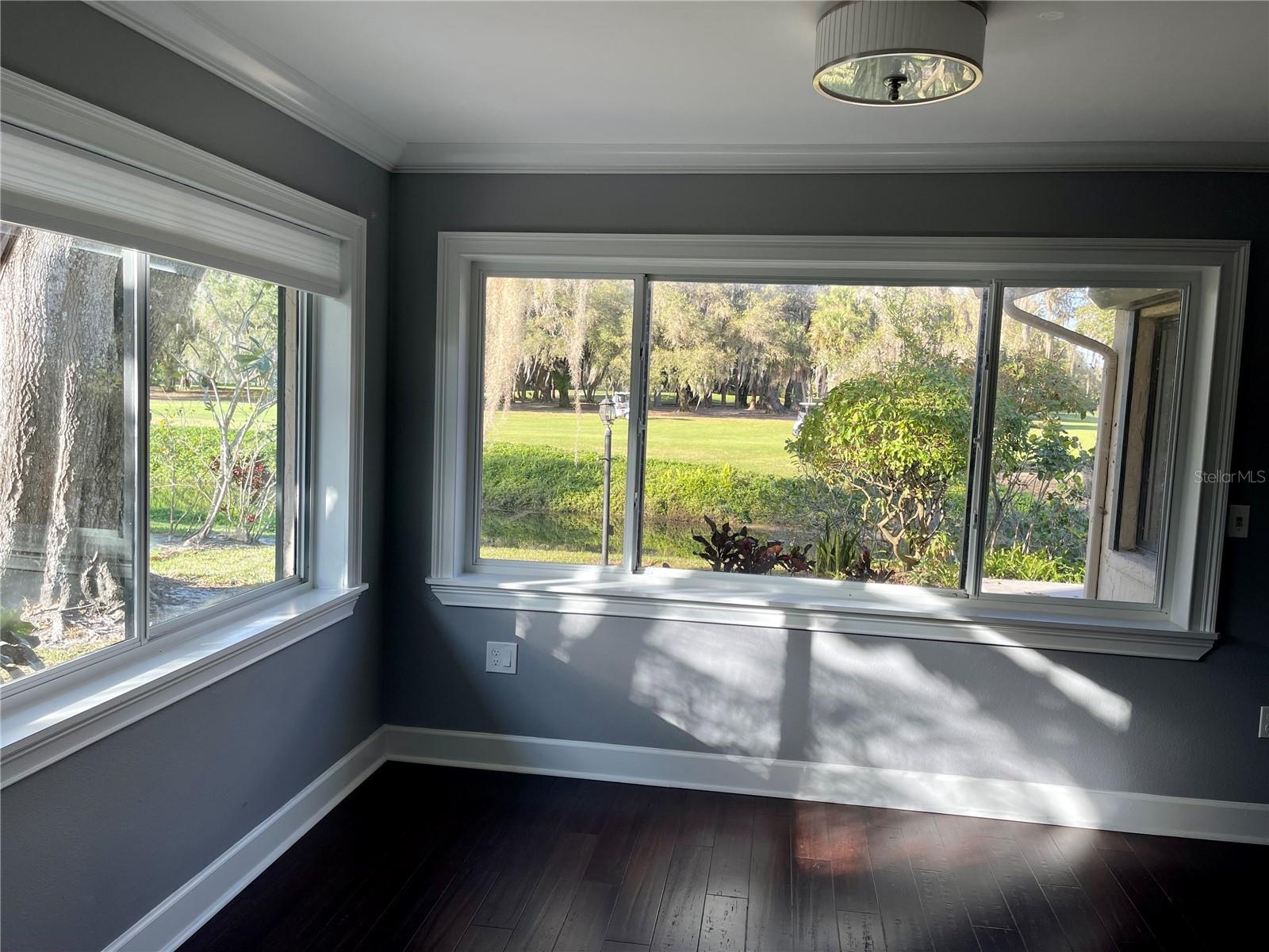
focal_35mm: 26
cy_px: 476
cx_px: 634
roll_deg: -2.4
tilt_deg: -6.0
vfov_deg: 53.1
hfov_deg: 67.3
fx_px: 953
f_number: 1.6
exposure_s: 1/237
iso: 40
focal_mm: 5.1
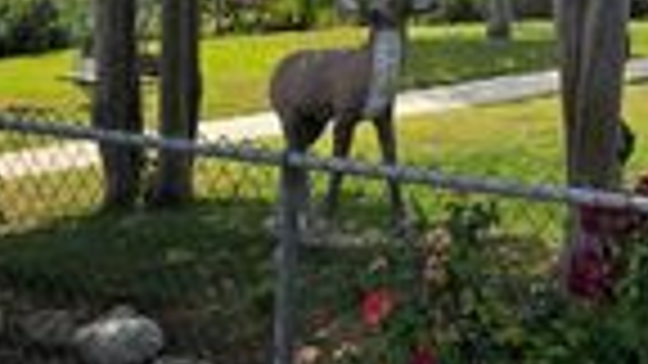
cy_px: 38
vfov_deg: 13.8
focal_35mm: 87
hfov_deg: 21.9
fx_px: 1495
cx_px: 855
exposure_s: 1/909
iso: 12
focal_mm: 6.3
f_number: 1.7
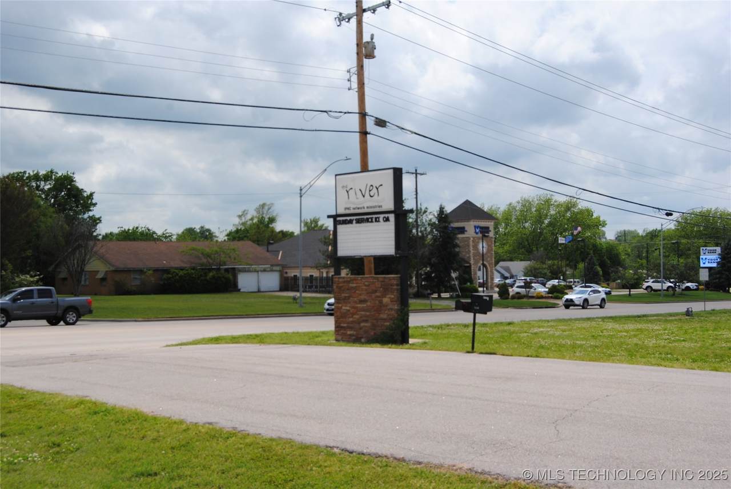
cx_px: 366
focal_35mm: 45
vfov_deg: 29.9
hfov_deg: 43.6
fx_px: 915
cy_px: 244
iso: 100
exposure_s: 1/320
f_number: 9
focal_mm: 30
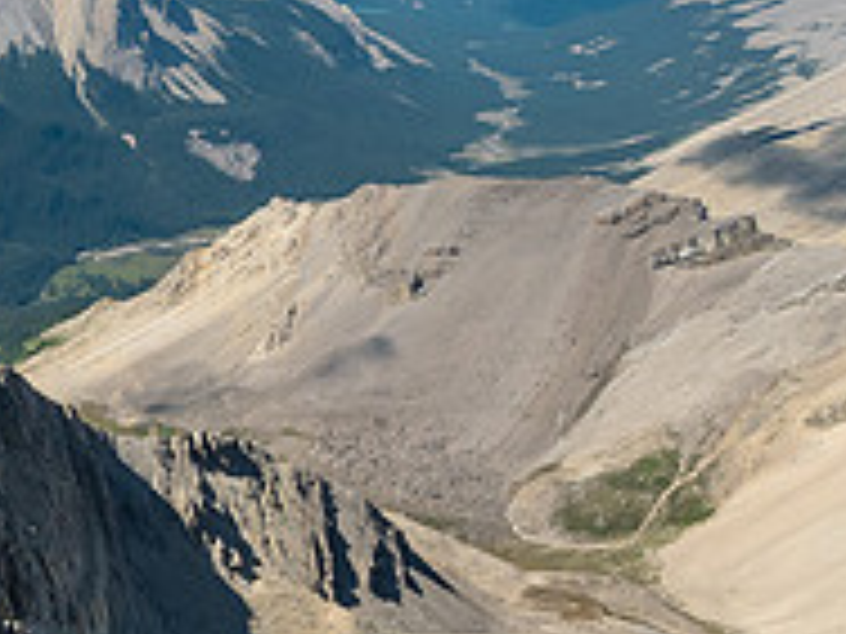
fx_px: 1809
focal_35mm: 74
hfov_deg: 23.2
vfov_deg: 19.4
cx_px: -274
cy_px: 605
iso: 200
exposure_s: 1/160
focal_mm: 12
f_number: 8
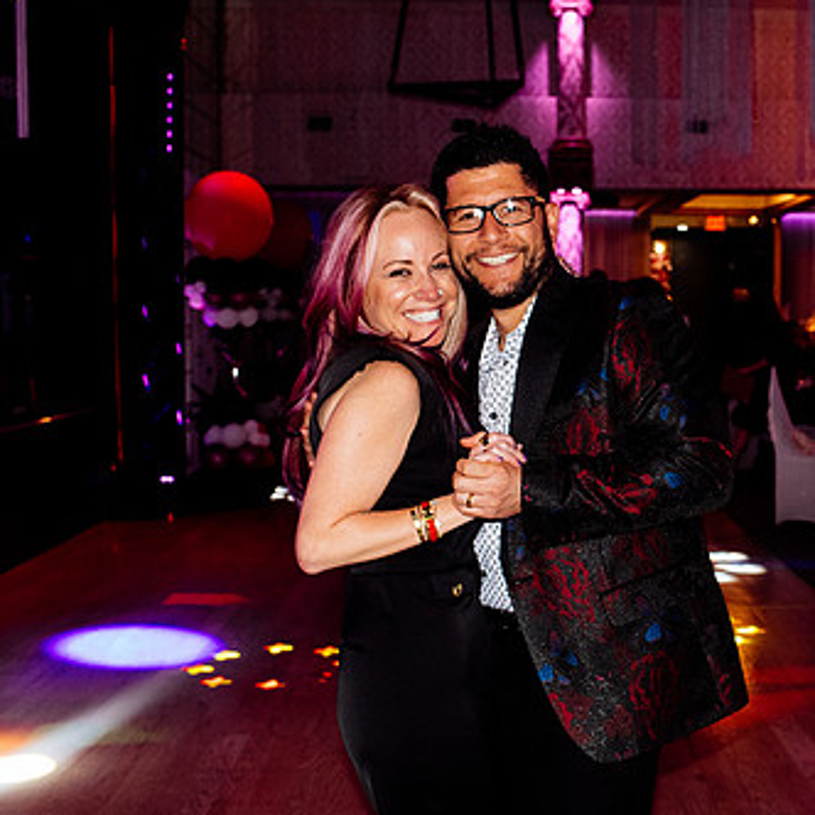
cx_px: 653
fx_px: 1385
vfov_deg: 32.8
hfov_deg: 31.9
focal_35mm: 52
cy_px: 404
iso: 2000
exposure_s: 1/200
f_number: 4.5
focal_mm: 35
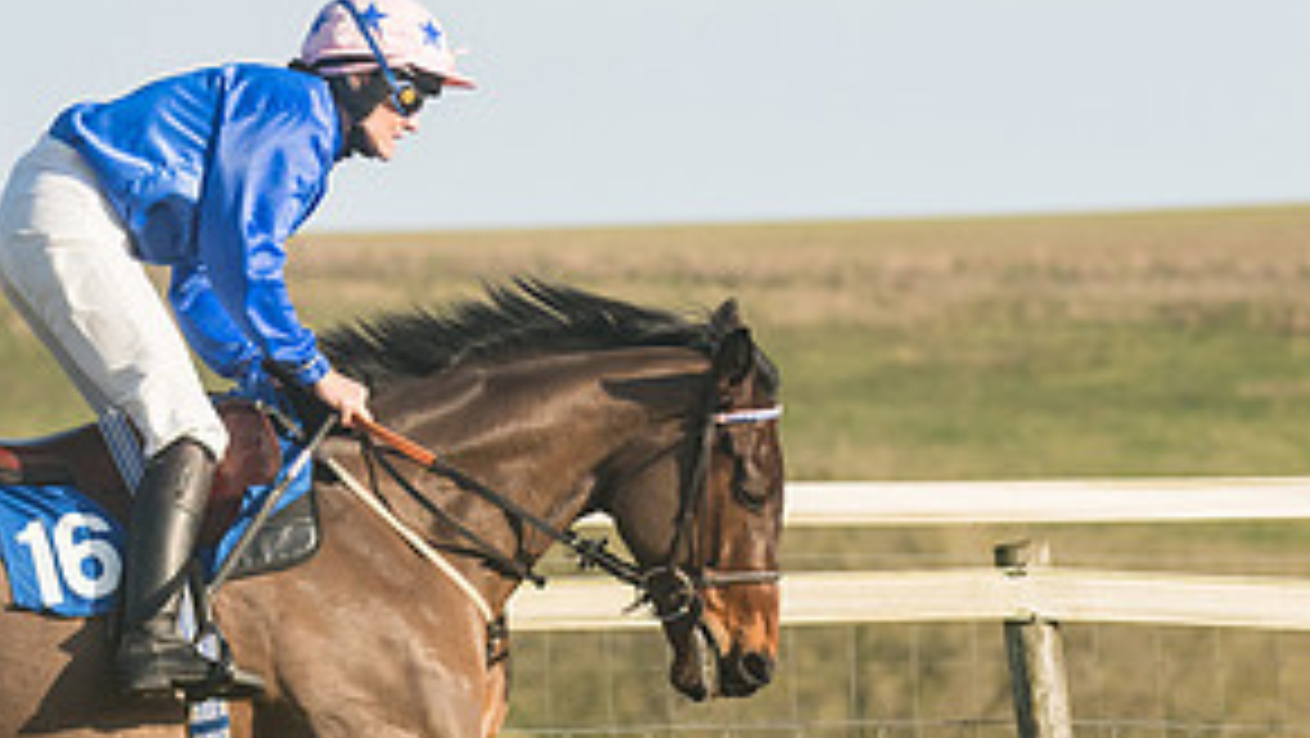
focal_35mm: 484
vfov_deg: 2.5
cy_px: 486
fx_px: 16820
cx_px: 149
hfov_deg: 4.5
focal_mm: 155
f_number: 5
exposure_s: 1/4000
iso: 400
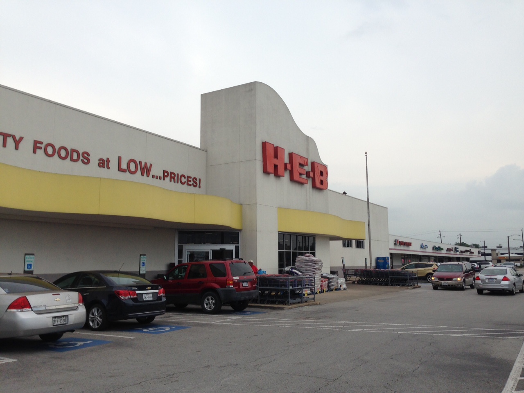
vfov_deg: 42.9
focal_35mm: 33
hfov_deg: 55.4
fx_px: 500
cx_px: 262
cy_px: 196
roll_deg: +0.1
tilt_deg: +6.7
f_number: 2.4
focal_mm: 4.12
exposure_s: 1/1004
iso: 50
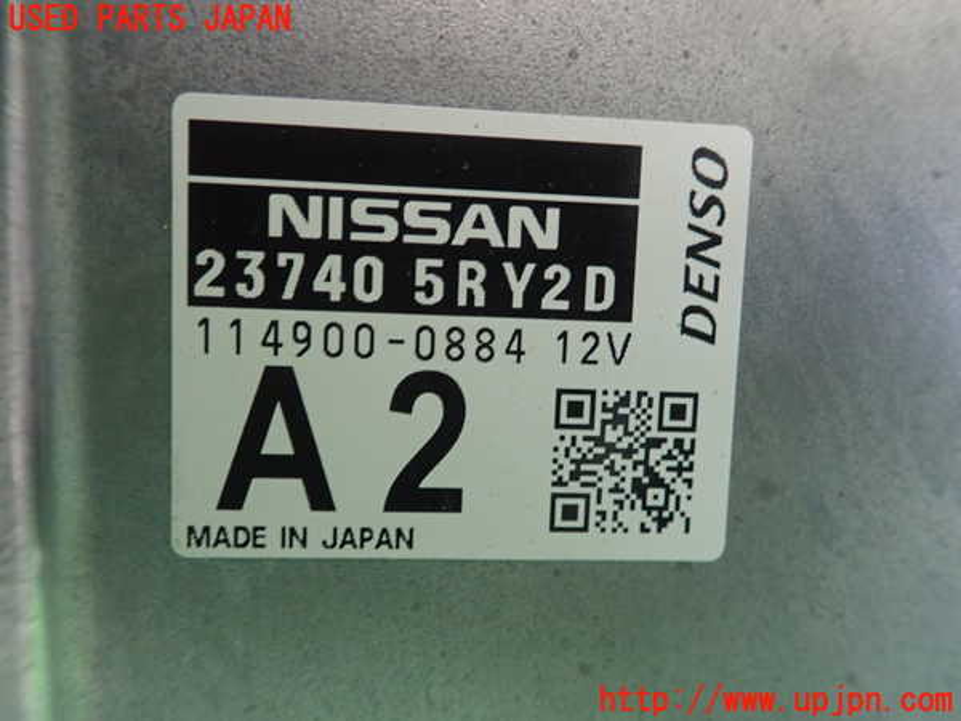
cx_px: 480
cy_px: 360
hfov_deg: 60.0
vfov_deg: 46.8
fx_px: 833
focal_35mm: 30
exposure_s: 1/50
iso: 800
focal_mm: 5.5
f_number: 2.3
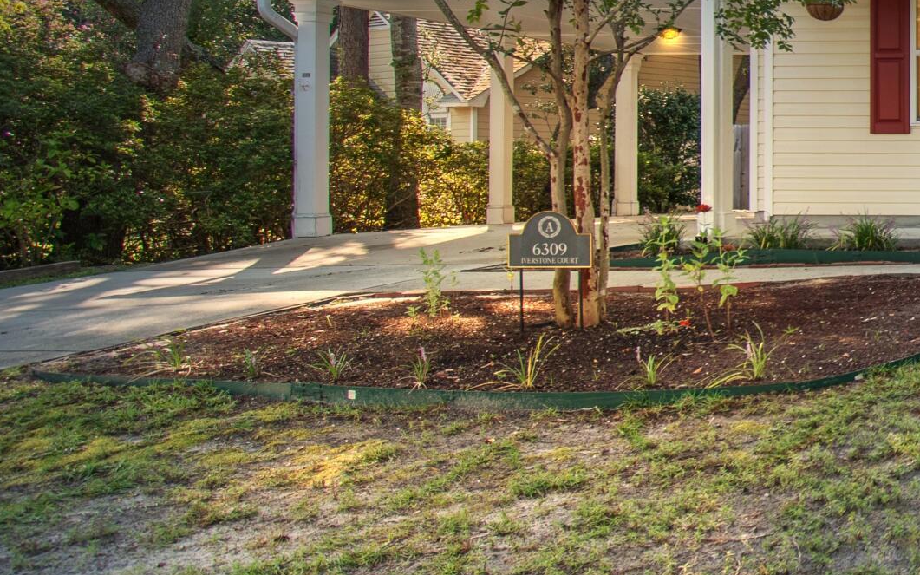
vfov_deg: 26.1
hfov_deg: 30.7
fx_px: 1229
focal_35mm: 49
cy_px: 157
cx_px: 1238
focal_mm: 11.5
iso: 100
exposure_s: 1/160
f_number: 6.3
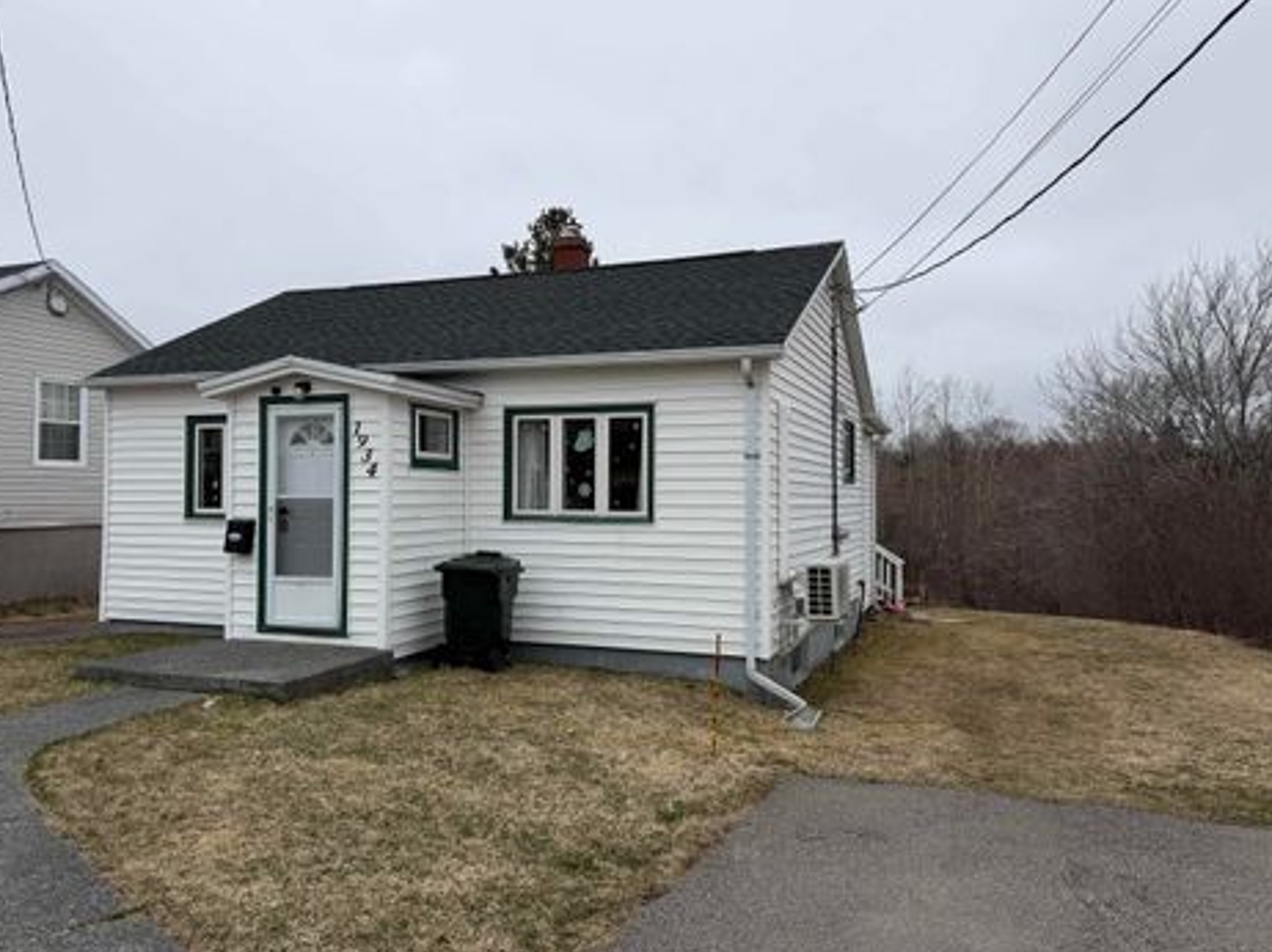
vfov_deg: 53.0
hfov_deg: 67.3
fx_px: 955
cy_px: 469
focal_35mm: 26
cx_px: 625
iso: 80
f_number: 1.78
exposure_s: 1/5319
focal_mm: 6.76
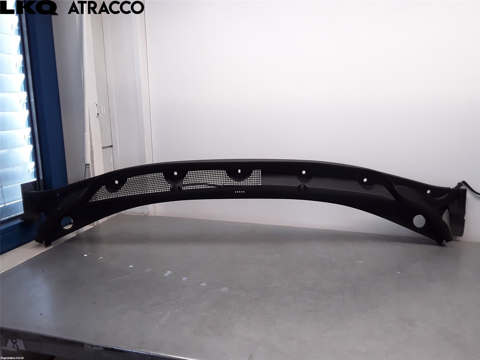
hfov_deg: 63.4
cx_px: 240
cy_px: 180
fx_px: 388
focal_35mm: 28
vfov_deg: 49.7
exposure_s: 1/195
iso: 100
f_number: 1.9
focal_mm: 2.91
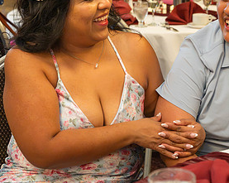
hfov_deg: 20.8
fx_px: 616
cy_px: 52
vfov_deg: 16.8
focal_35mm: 91
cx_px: 185
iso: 2500
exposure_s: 1/160
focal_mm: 35
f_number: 3.5
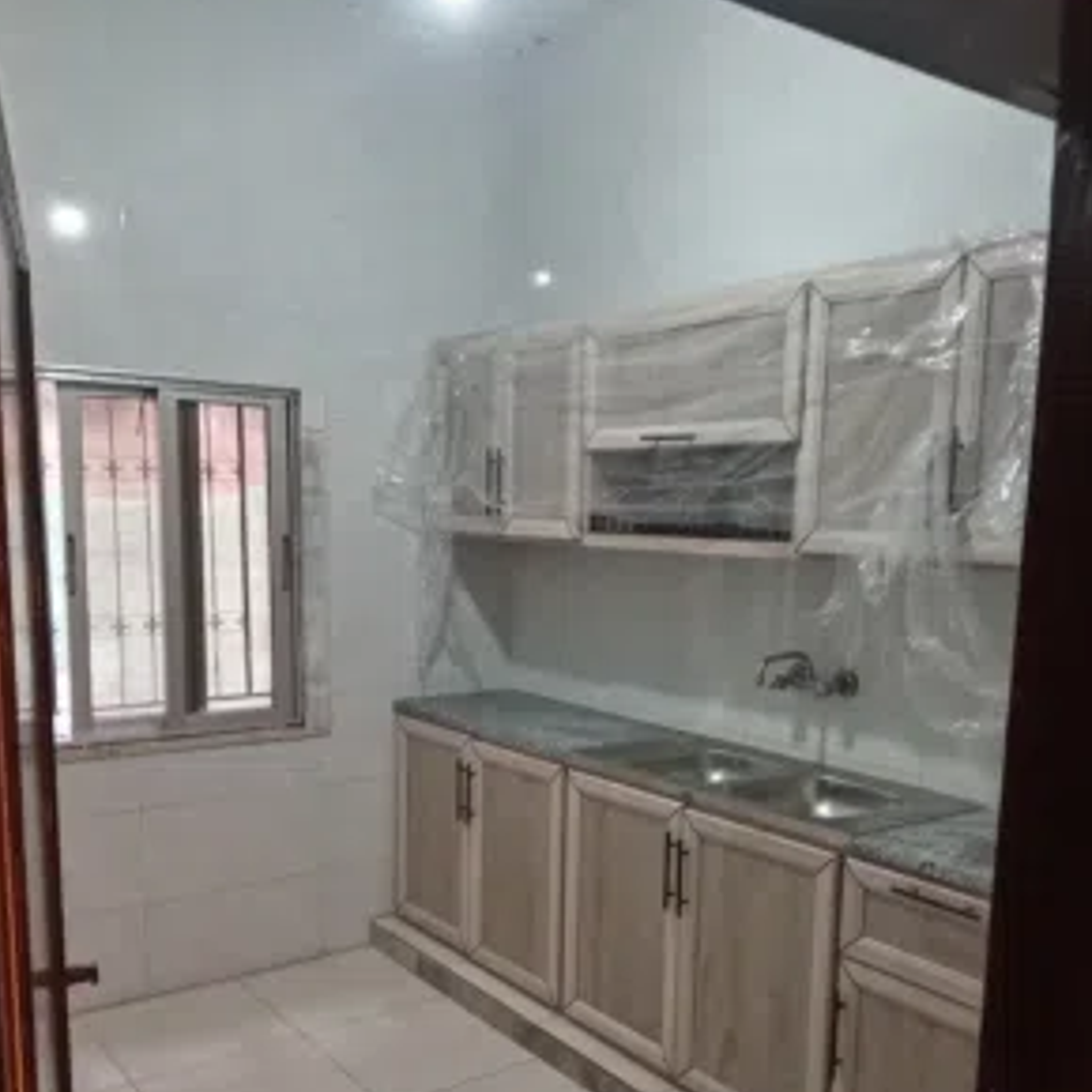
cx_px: 535
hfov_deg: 49.7
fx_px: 1178
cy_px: 699
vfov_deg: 49.1
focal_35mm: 33
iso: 1351
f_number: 1.8
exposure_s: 1/20
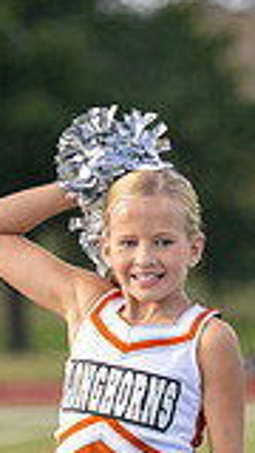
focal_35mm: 575
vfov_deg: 3.8
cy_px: 479
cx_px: 155
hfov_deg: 2.1
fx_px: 6912
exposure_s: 1/3200
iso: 400
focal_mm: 124
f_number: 2.8
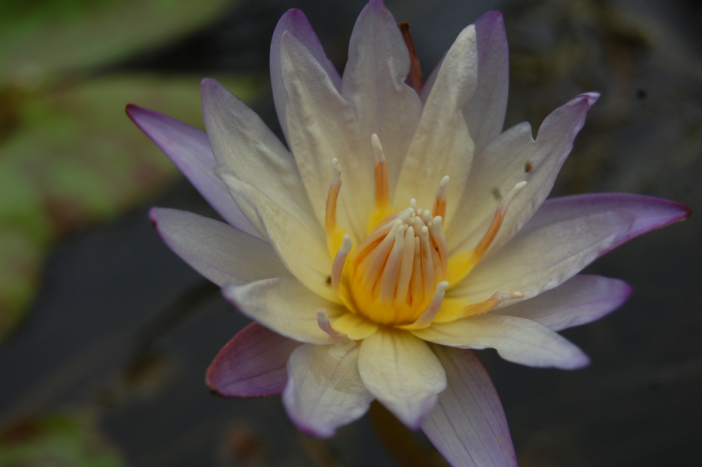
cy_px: 234
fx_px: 1607
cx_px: 351
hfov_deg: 24.6
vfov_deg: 16.5
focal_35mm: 82
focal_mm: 55
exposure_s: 1/200
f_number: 8
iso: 200
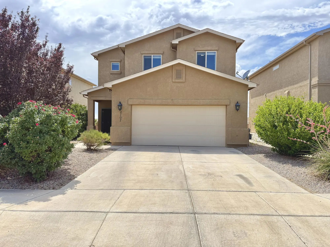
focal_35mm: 24
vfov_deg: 56.8
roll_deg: -0.6
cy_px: 124
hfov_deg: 71.6
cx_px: 165
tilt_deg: -0.4
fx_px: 229
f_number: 1.78
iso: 100
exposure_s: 1/3425
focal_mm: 6.76
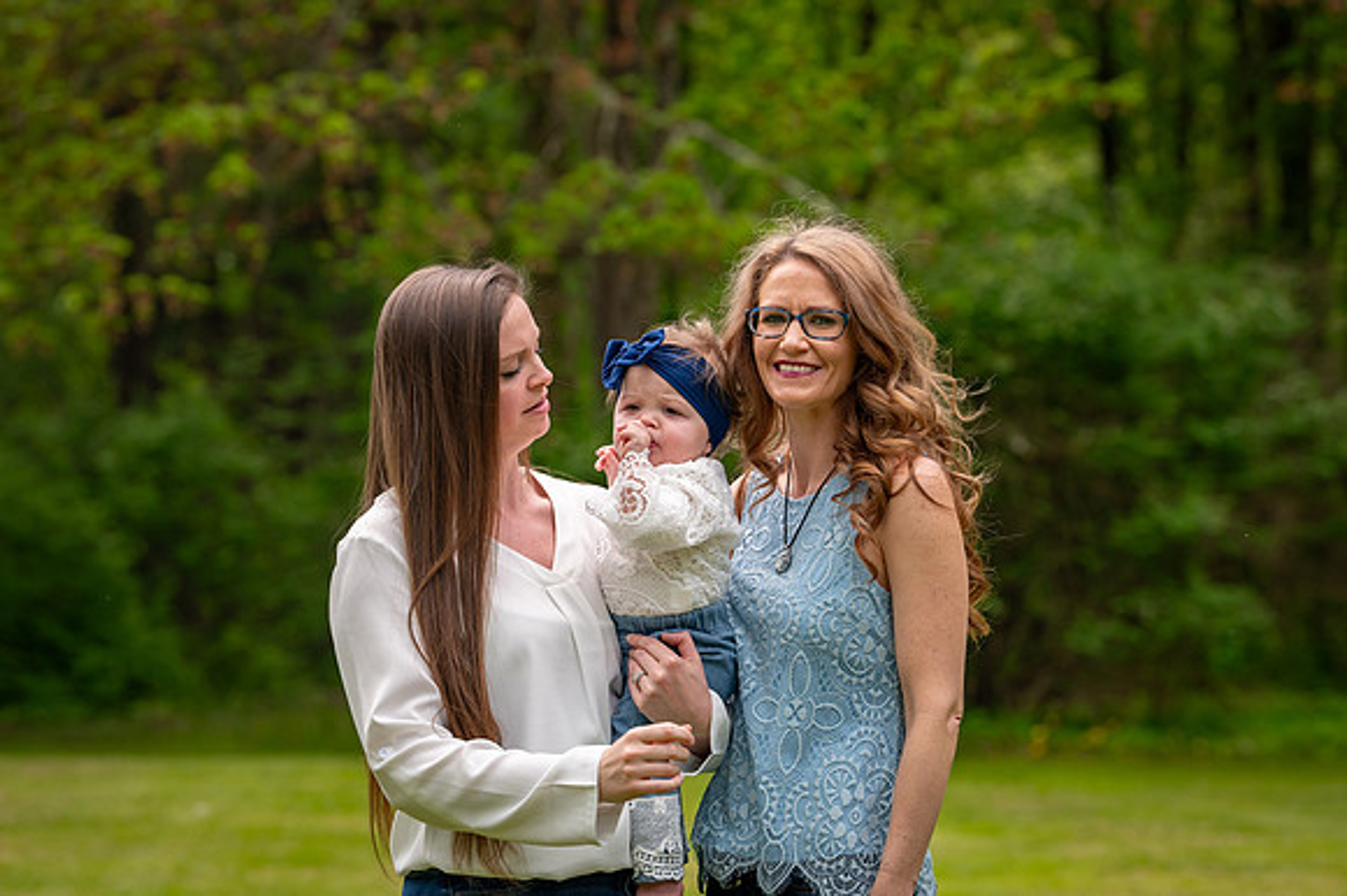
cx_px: 657
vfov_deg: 9.5
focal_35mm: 145
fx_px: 5404
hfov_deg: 14.2
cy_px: 416
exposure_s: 1/800
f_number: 5
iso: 400
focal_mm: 135
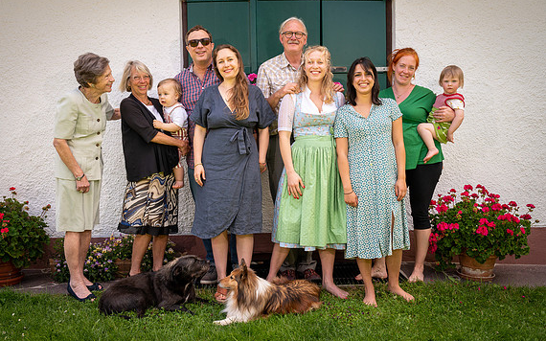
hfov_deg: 56.7
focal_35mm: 34
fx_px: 506
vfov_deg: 37.3
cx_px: 270
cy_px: 164
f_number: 9
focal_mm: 31.5
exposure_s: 1/200
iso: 250
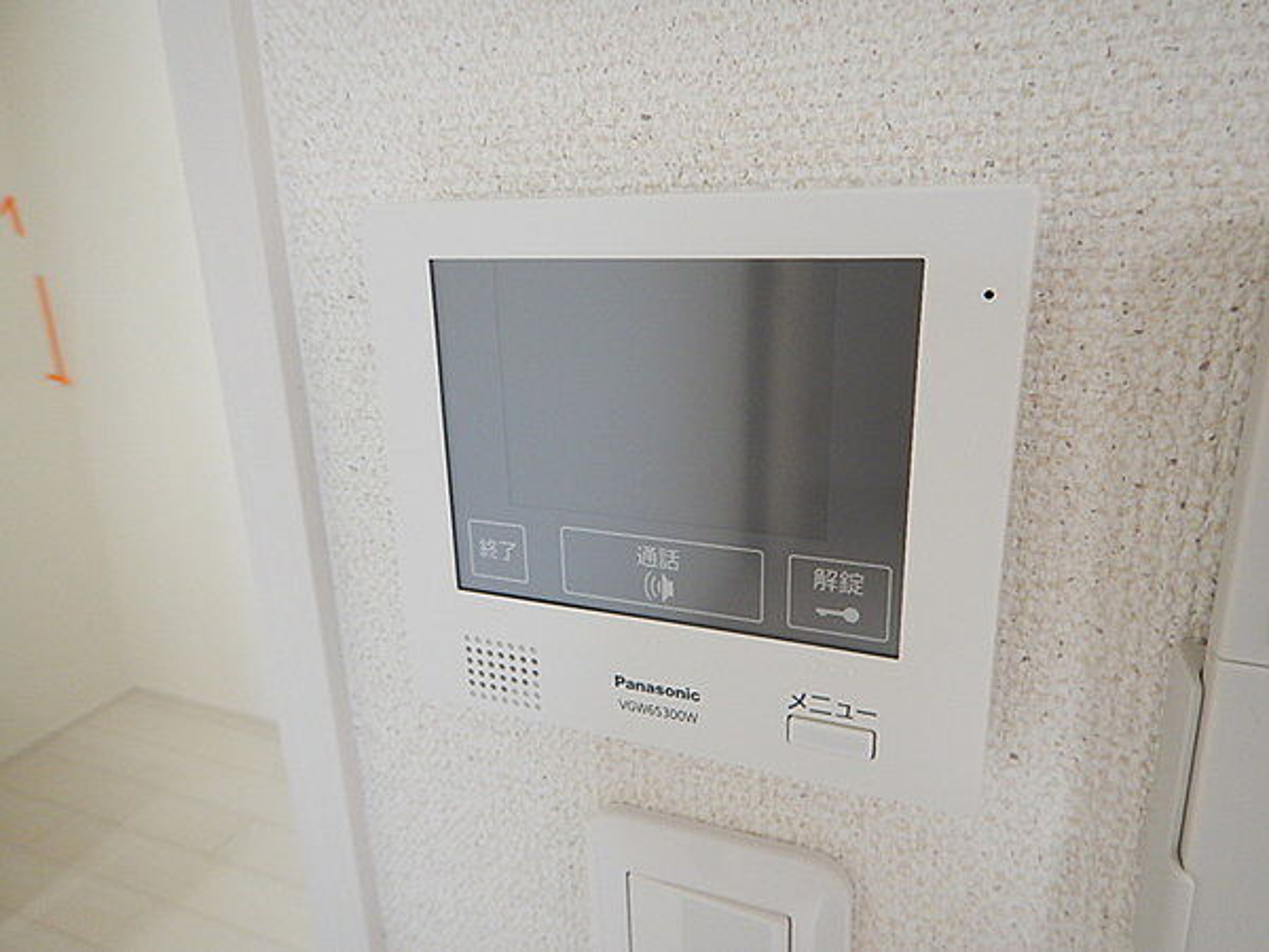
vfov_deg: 56.8
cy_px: 476
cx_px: 634
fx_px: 880
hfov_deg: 71.6
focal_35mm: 24
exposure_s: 1/30
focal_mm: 4.3
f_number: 2.8
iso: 200
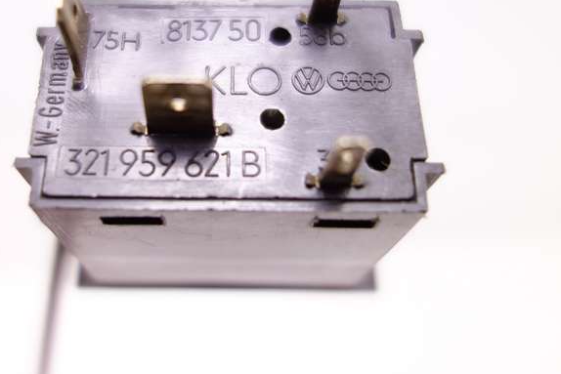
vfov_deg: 33.1
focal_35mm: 40
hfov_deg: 48.1
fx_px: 623
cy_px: 124
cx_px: 222
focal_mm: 10.4
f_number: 1.8
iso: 125
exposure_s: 1/80
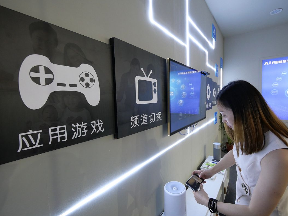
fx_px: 133
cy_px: 109
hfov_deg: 94.3
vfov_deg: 78.1
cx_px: 155
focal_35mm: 16
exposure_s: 1/60
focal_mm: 7
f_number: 4
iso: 1000
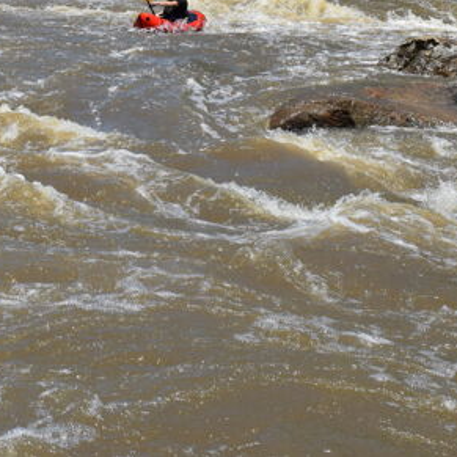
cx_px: 79
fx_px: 1359
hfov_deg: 18.9
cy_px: 42
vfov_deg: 18.7
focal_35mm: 91
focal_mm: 26
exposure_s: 1/1600
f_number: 6.3
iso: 400
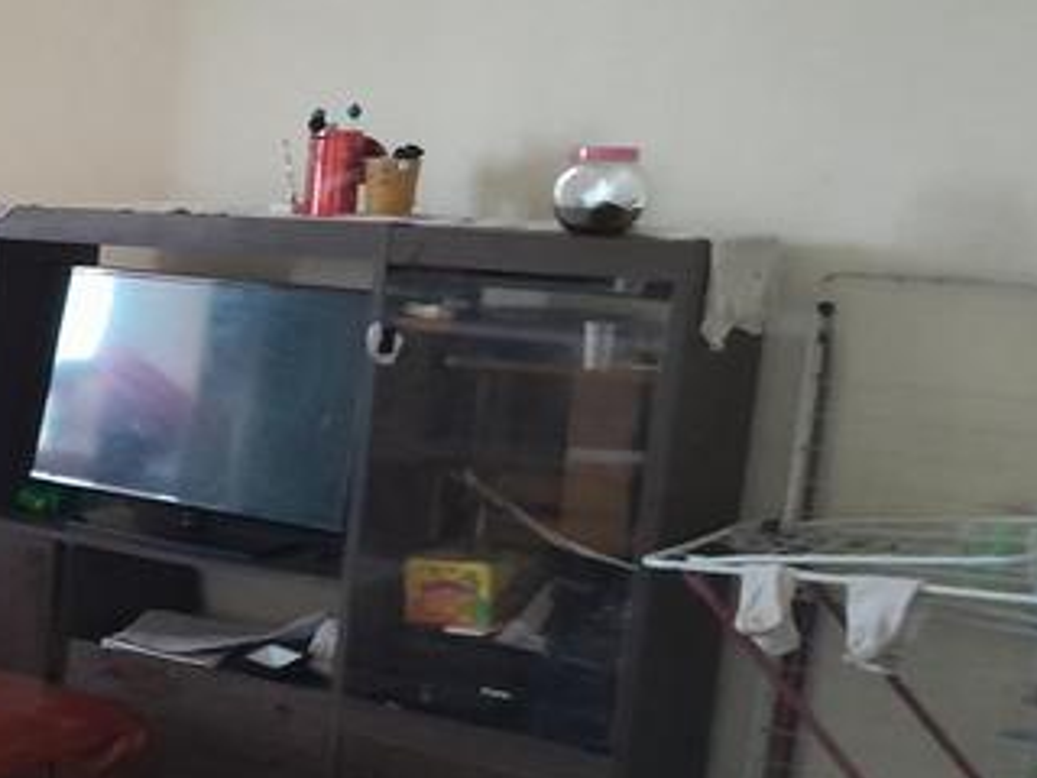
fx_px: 1947
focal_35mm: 65
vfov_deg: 22.4
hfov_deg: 26.2
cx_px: -250
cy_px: 593
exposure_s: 1/20
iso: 800
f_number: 1.8
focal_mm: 3.98
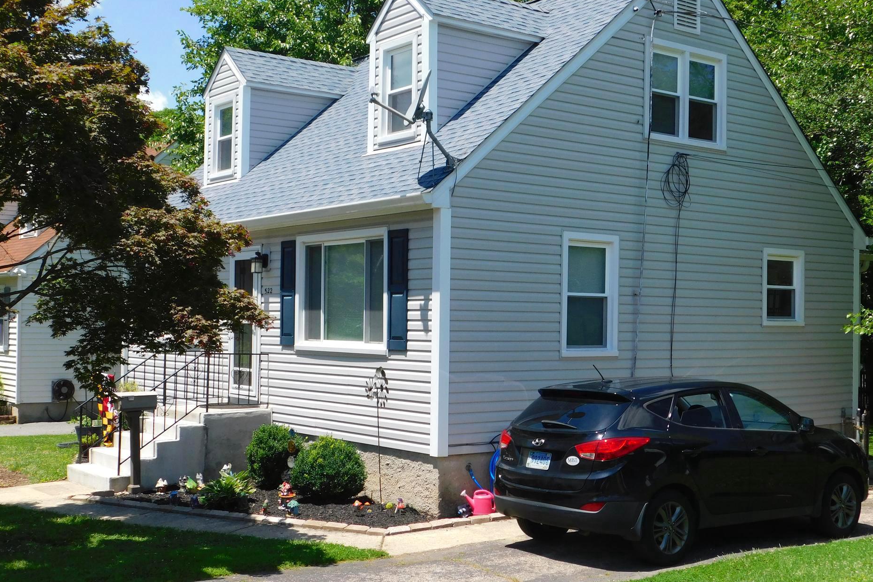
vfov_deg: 29.2
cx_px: 459
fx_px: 1116
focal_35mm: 46
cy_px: 303
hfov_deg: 42.7
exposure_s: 1/800
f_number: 3.6
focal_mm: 7.1
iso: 125
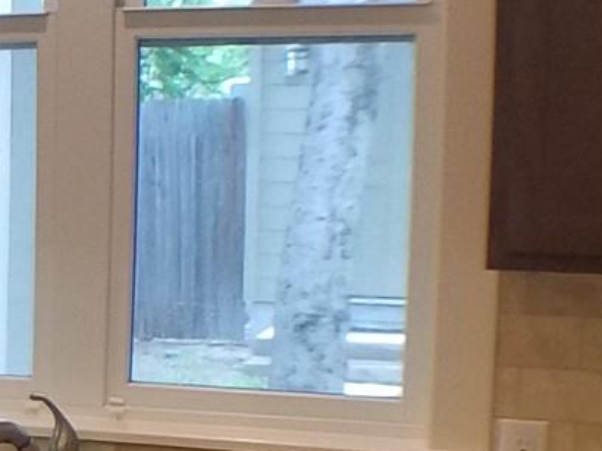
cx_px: -633
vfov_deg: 11.3
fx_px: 2259
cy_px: 425
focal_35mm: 130
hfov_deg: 13.0
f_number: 1.7
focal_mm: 4.2
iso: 125
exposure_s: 1/26
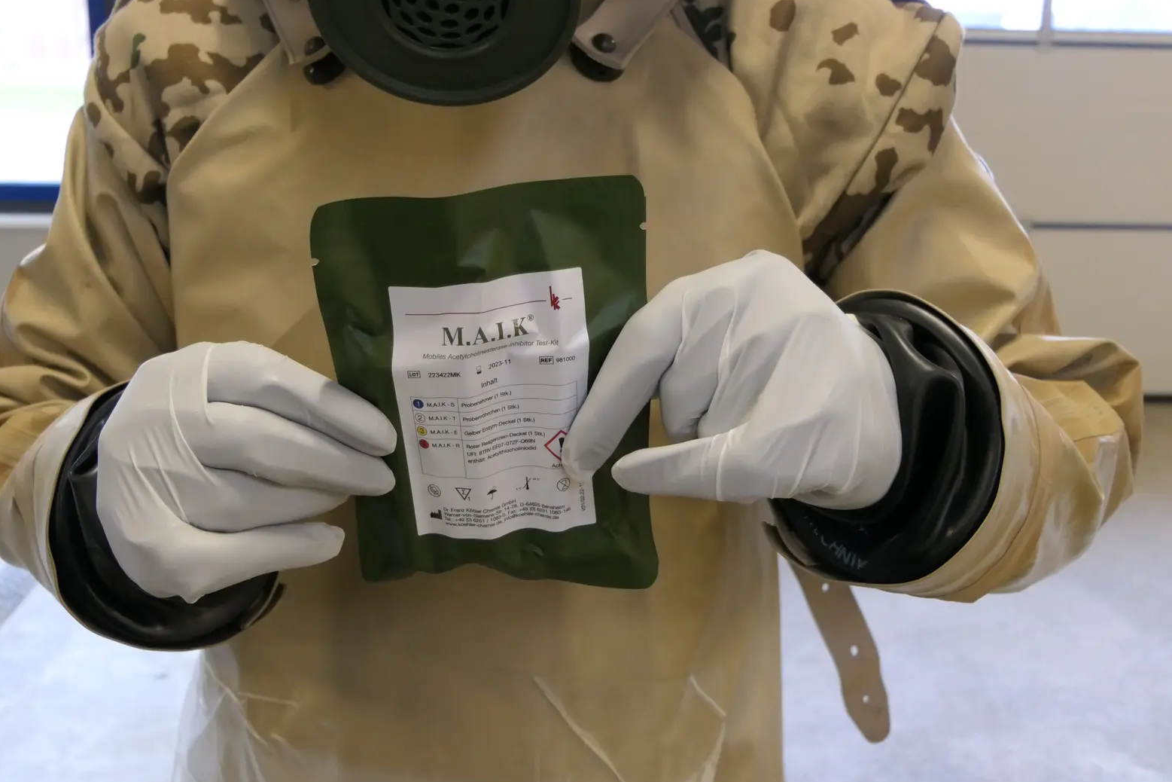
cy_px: 388
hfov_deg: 51.9
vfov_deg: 35.9
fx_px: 1204
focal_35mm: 37
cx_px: 571
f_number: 3.3
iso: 1250
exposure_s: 1/80
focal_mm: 13.2
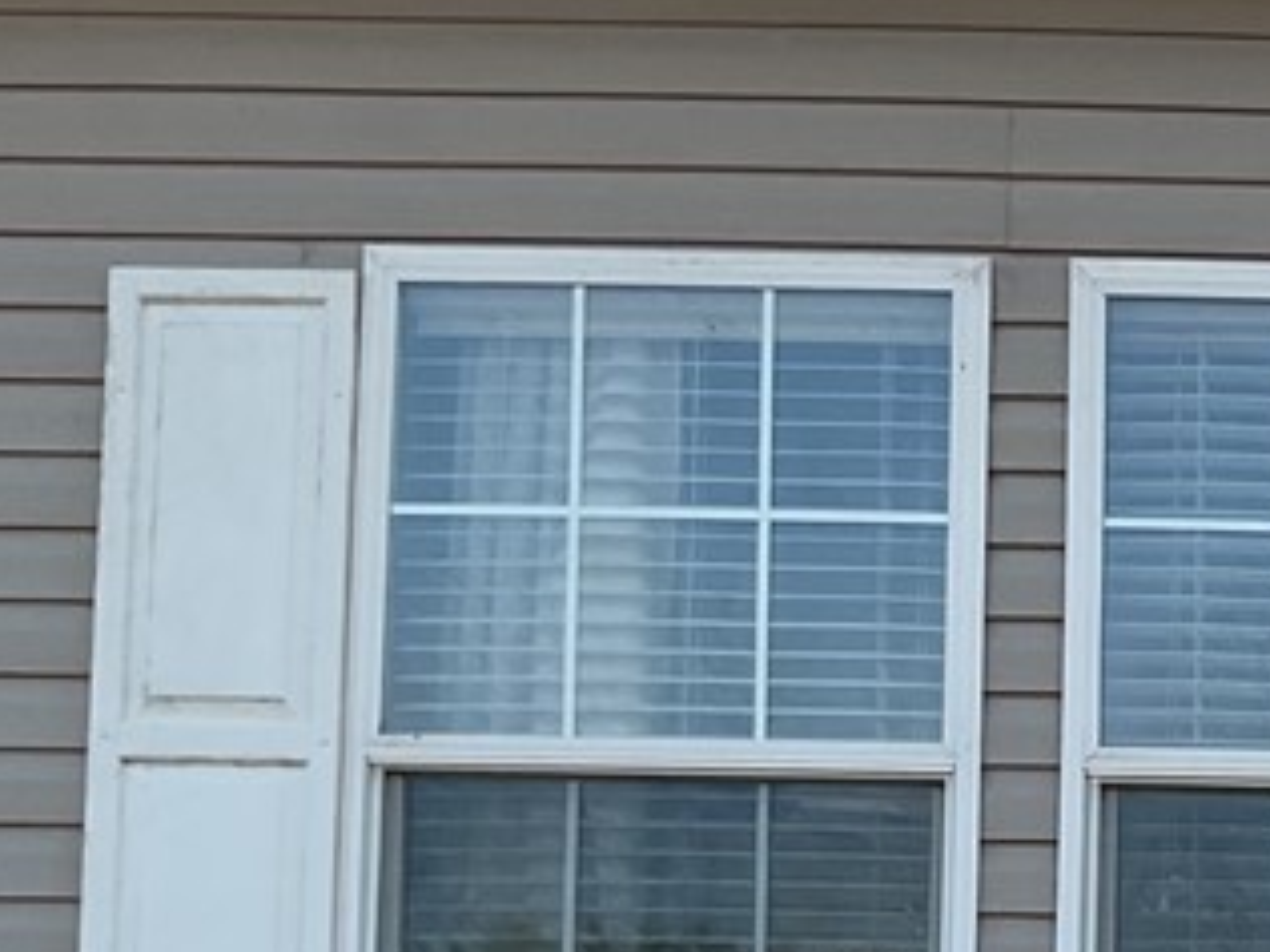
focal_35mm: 94
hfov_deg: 18.5
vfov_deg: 15.0
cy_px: 1233
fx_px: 3449
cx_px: 1905
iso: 16
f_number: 1.8
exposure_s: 1/540
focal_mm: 3
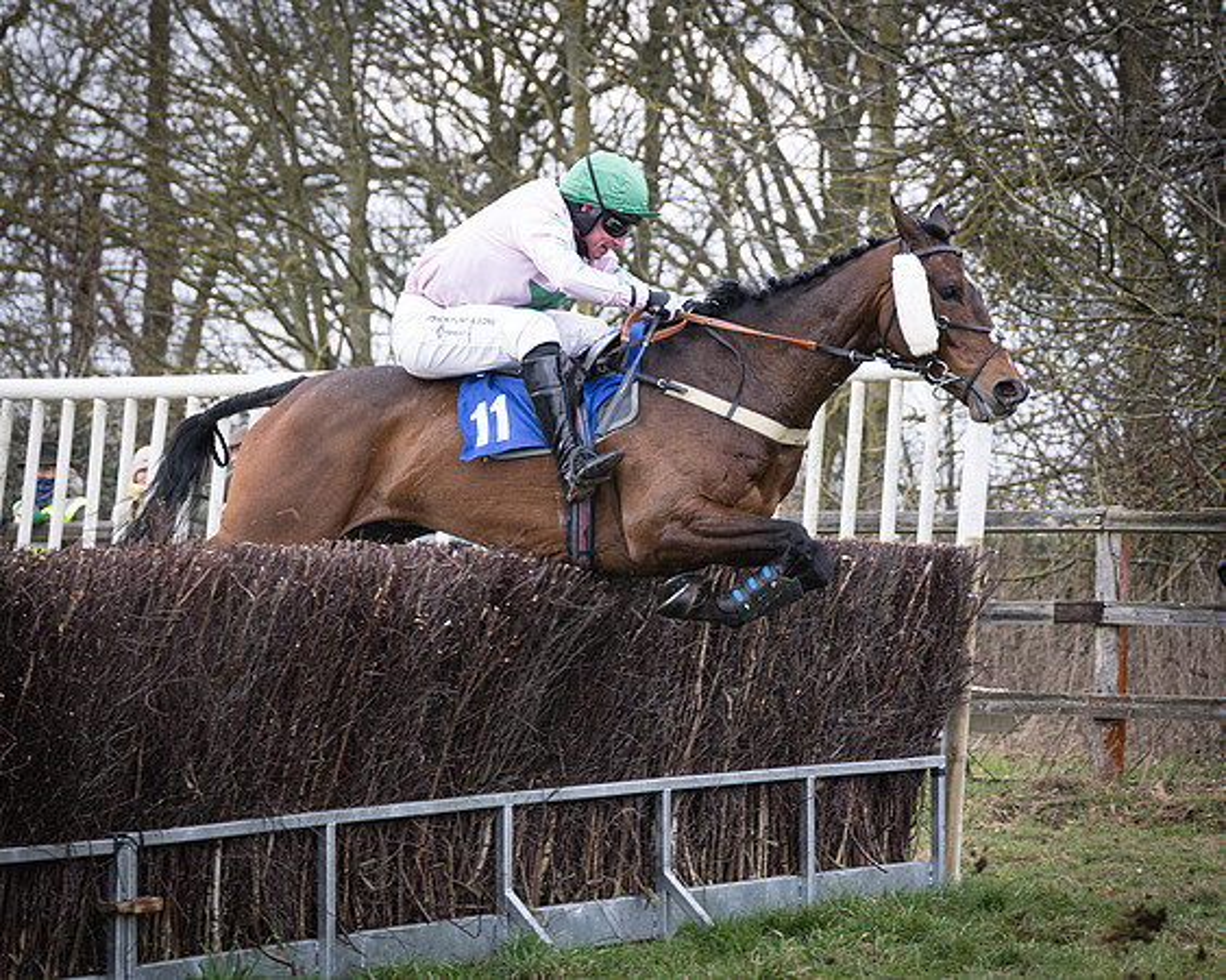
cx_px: 565
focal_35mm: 139
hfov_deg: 13.9
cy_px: 344
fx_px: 5044
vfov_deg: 11.1
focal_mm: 74
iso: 400
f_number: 2.8
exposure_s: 1/1600
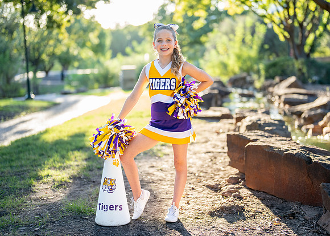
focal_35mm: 58
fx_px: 541
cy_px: 116
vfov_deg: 24.5
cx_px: 176
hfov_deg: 33.9
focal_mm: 50
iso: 250
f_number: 1.2
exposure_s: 1/1000
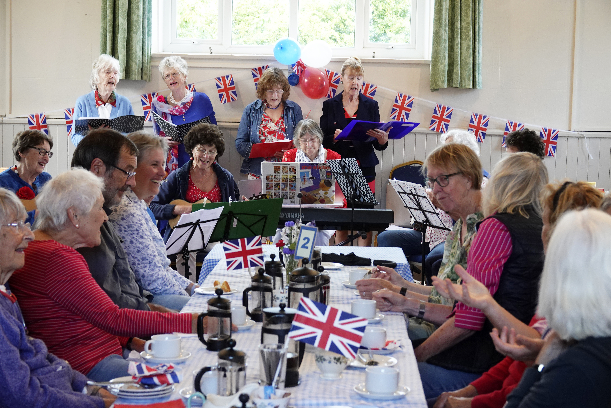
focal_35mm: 77
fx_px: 1307
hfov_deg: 26.3
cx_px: 306
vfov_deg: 17.7
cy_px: 204
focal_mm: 28.07
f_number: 3.5
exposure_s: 1/80
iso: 400
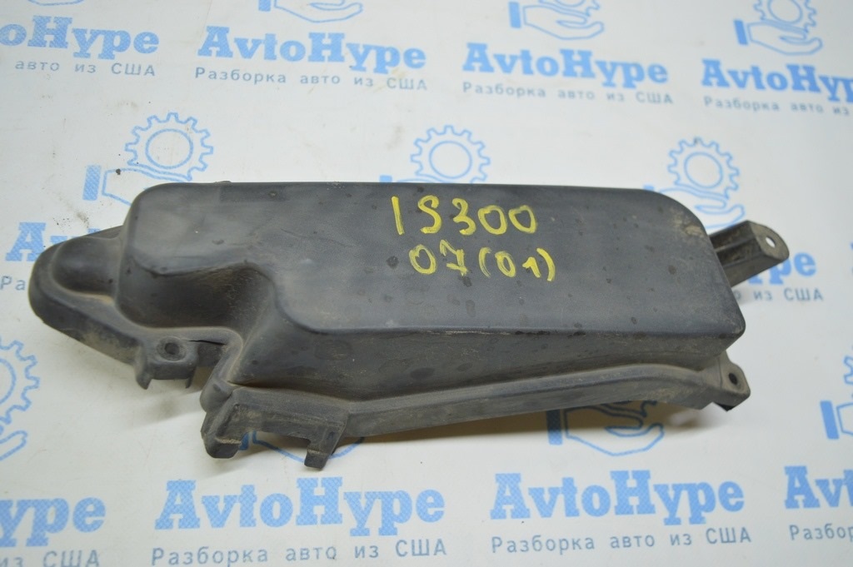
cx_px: 426
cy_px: 284
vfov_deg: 39.9
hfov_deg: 57.3
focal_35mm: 33
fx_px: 781
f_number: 3.8
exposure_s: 1/60
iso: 400
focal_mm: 22
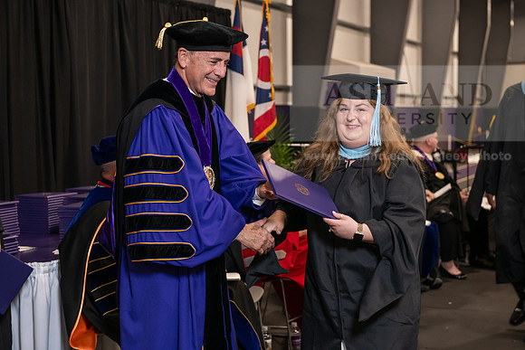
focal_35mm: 70
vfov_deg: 19.5
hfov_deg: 28.8
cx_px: 262
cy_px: 175
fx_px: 1021
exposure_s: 1/125
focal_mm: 70
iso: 2000
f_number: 5
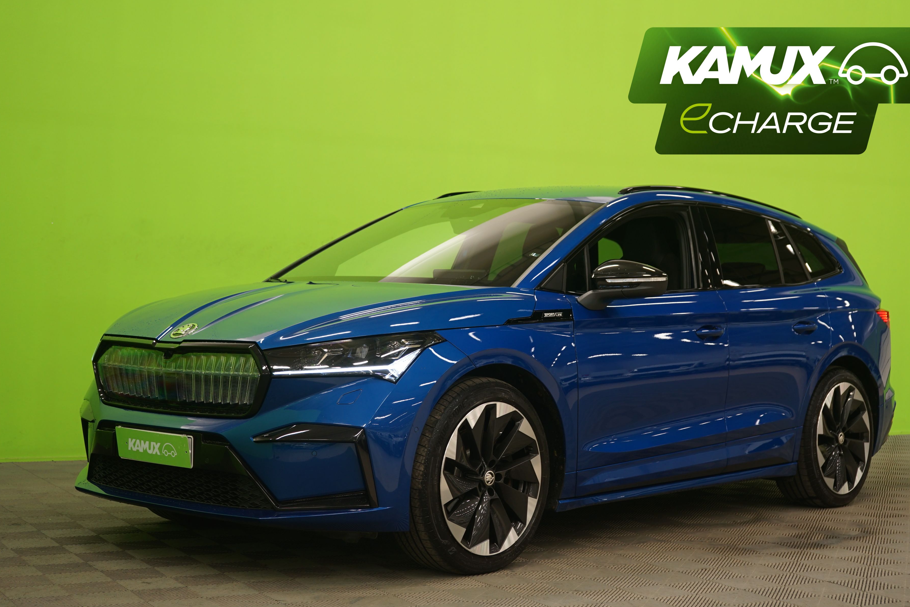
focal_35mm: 57
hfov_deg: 35.0
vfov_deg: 23.8
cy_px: 324
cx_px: 484
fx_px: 1441
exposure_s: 1/8
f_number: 5
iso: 400
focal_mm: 52
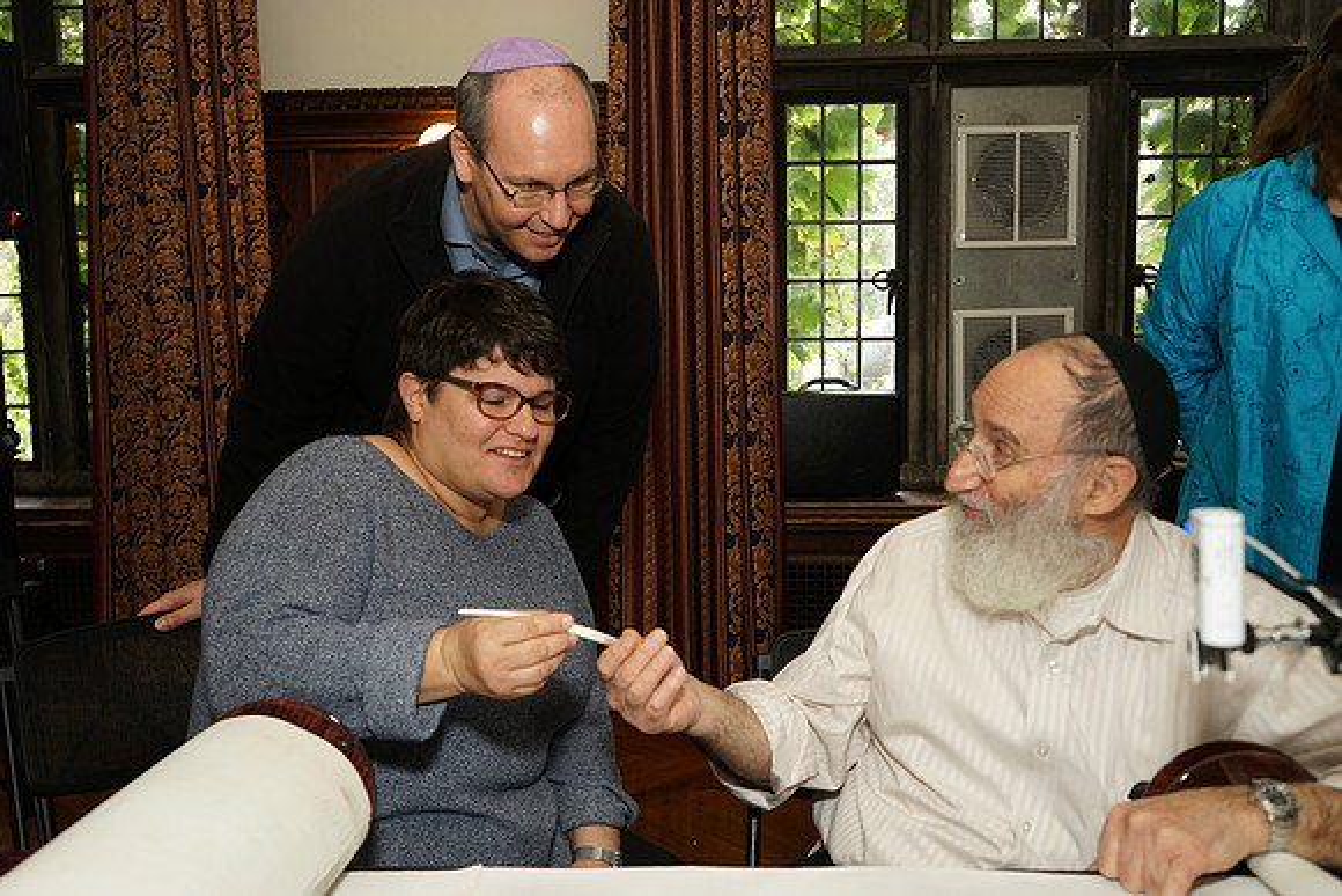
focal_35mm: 31
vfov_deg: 42.3
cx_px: 671
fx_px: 1156
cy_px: 448
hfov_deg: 60.3
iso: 500
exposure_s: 1/80
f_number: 4.5
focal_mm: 31
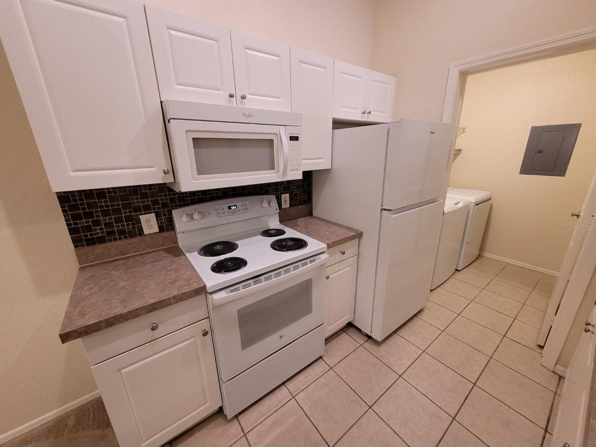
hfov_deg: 106.2
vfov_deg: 89.9
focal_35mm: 13
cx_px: 298
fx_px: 224
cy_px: 224
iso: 320
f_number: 2.2
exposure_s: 1/60
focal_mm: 1.74
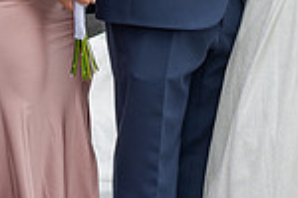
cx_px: 288
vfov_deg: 6.8
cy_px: -72
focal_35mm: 201
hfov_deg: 10.2
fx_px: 1664
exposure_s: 1/250
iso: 250
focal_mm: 52
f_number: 5
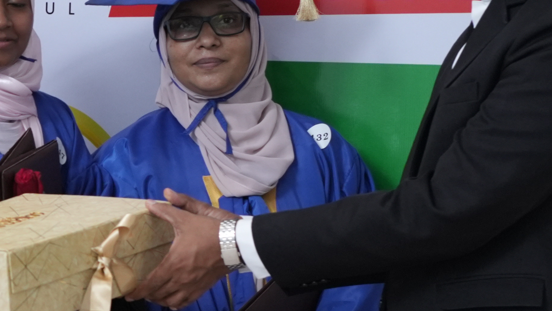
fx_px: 2049
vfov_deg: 8.7
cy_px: 236
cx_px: -177
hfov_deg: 14.6
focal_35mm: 140
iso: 1600
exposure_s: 1/125
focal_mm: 35
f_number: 4.5
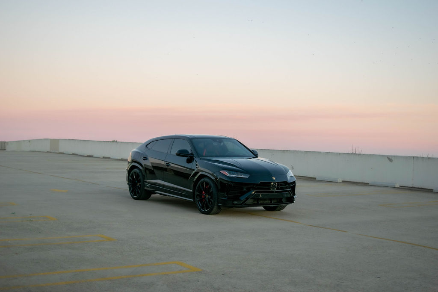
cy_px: 146
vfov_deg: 25.8
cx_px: 219
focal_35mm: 52
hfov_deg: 37.8
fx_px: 639
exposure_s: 1/100
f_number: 5
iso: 400
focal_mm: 35
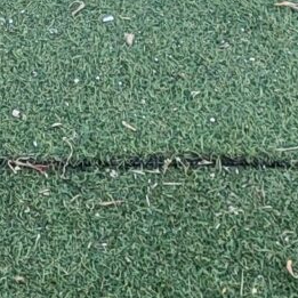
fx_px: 2191
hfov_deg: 7.8
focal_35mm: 225
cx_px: 87
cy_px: -533
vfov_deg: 7.1
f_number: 1.8
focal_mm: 4.25
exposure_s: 1/167
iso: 50
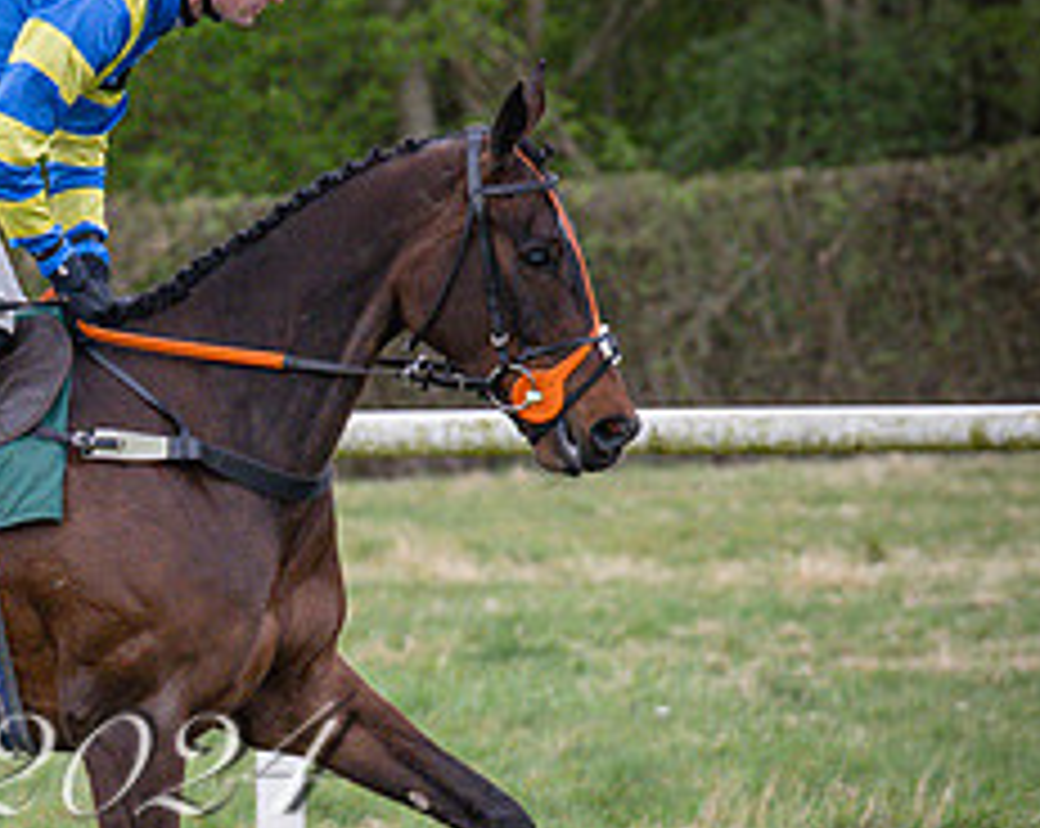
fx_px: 14196
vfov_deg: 3.3
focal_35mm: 462
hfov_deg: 4.2
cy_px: 533
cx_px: -128
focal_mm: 101
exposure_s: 1/1000
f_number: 4
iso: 1600
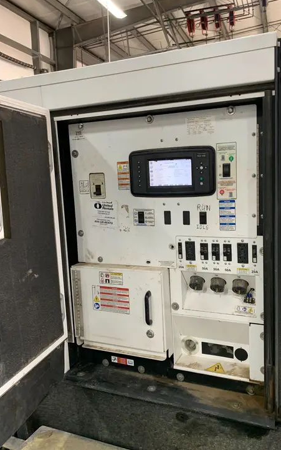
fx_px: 343
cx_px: 169
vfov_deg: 66.5
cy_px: 222
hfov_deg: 44.3
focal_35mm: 28
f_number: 1.8
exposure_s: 1/60
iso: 125
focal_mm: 4.25
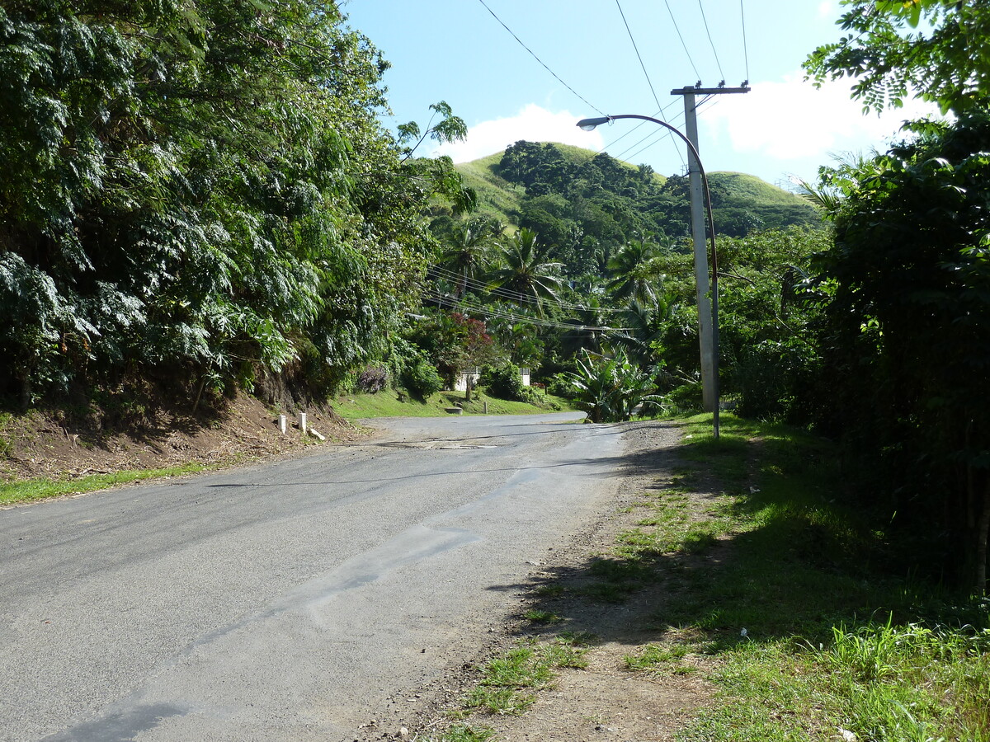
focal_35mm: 42
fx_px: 1201
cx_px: 495
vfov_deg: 34.3
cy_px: 371
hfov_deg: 44.8
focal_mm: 6.9
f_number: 4
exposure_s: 1/320
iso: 80
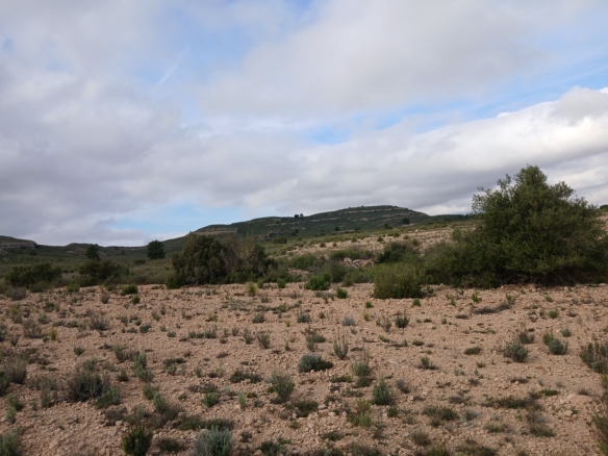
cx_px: 304
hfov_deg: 67.3
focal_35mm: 26
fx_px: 457
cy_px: 228
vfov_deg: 53.1
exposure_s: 1/607
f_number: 1.8
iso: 20
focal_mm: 3.98
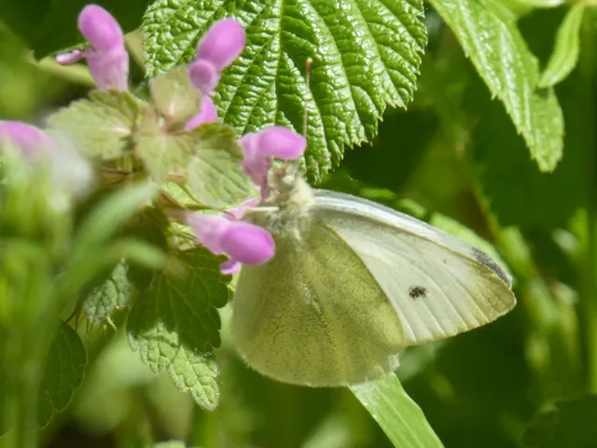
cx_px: 298
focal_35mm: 531
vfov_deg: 2.8
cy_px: 224
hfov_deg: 3.7
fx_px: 9158
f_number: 5.6
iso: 80
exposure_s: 1/200
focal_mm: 95.2
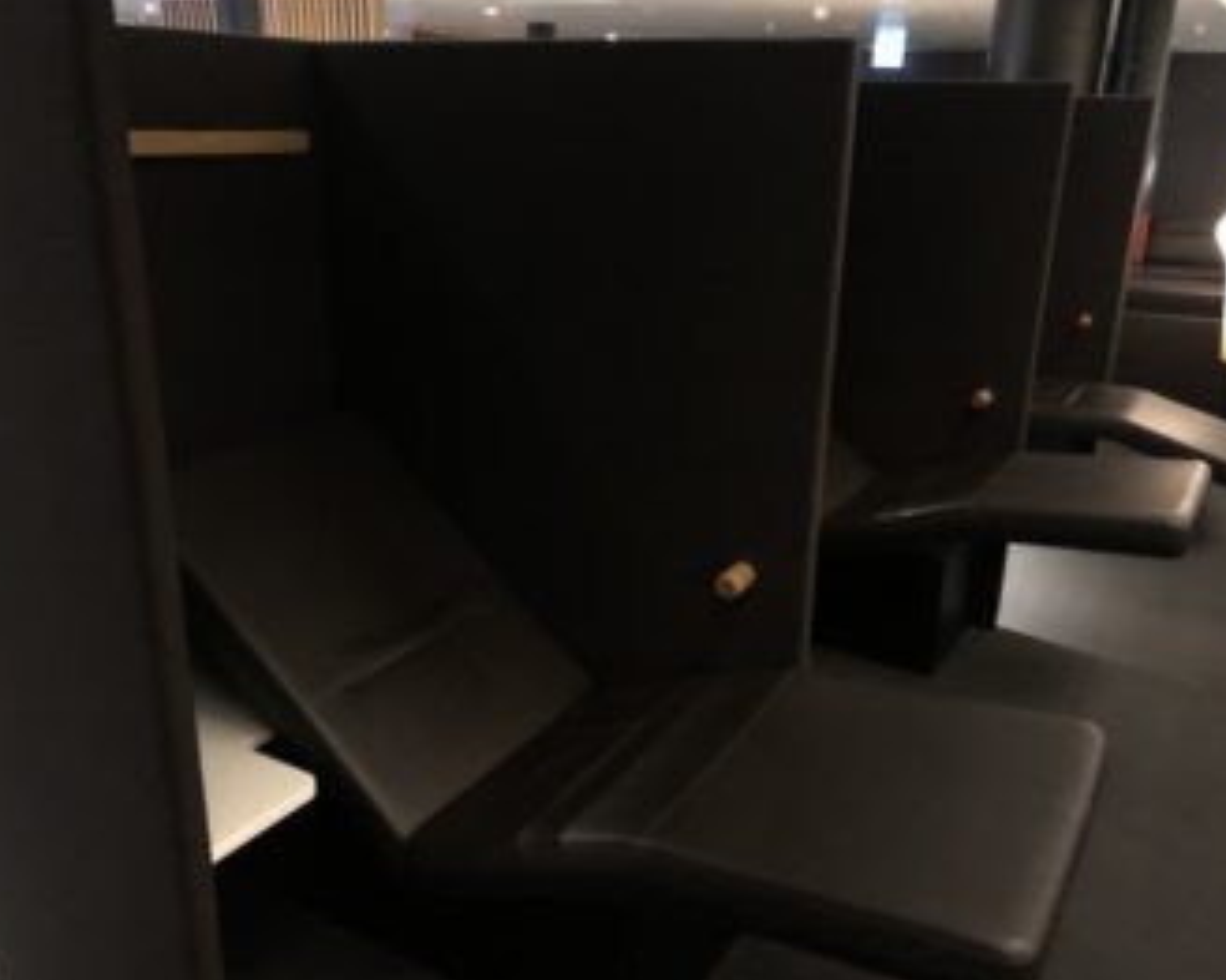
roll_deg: -0.1
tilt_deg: -18.6
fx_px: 1088
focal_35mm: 30
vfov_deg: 48.5
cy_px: 497
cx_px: 628
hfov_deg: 58.8
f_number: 1.8
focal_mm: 4
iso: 160
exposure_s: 1/4
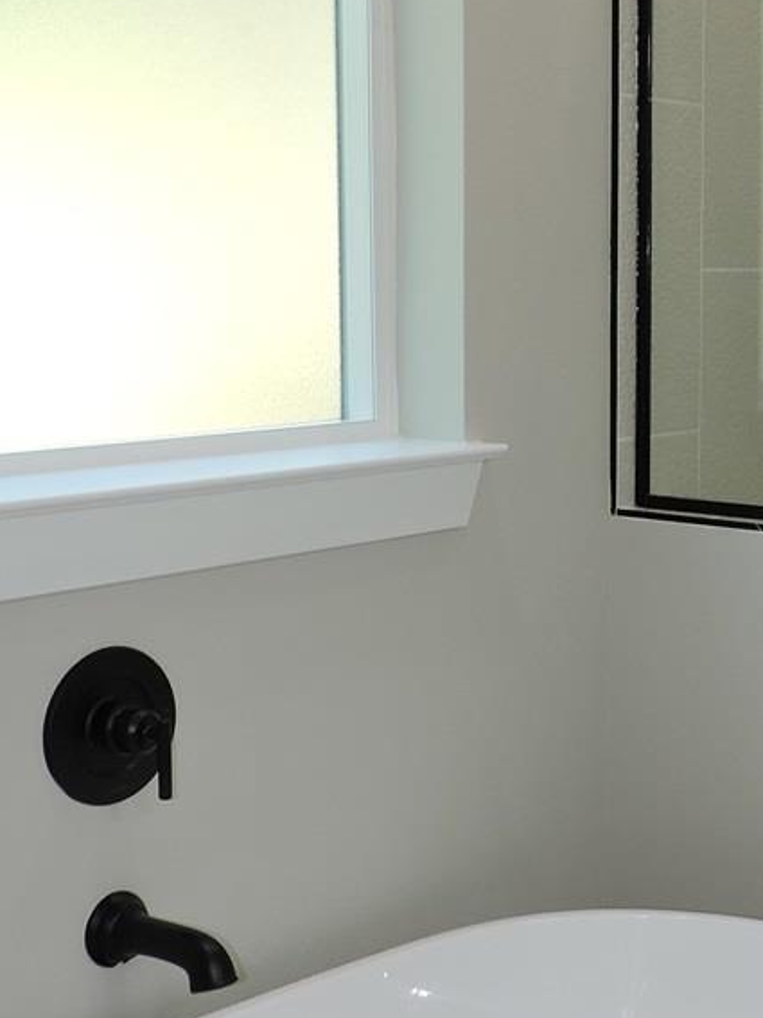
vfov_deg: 29.8
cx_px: 772
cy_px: 522
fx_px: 1911
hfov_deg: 21.7
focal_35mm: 65
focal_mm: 4.3
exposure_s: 1/40
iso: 110
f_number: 3
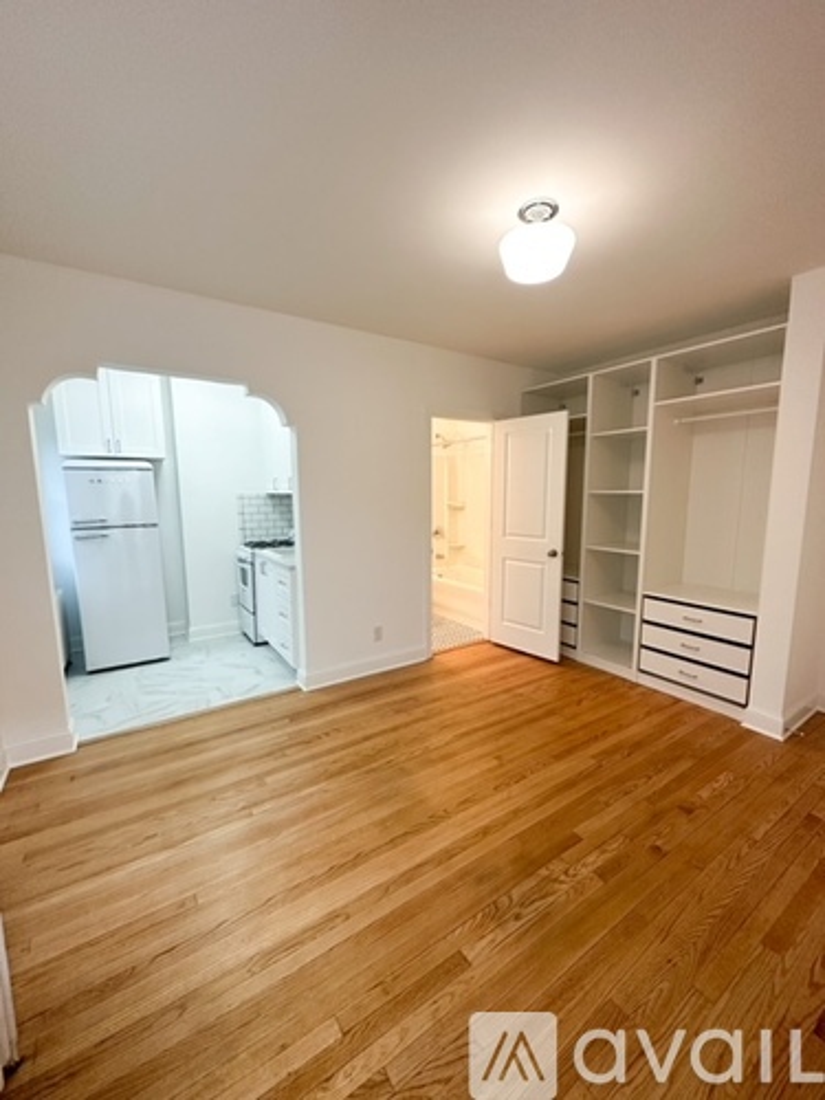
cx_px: 412
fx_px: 445
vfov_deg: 102.1
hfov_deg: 85.7
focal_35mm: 14
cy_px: 550
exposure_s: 1/60
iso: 200
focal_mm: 2.22
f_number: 2.2
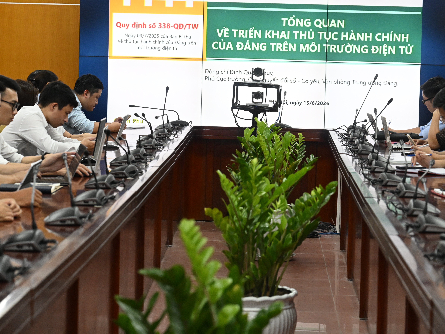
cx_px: 257
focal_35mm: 117
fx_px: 1504
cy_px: 161
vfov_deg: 12.7
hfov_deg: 16.8
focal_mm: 70
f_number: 4.5
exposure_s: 1/320
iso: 2000
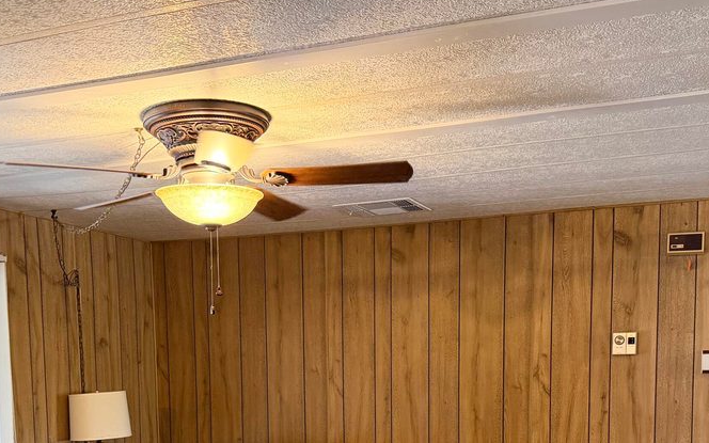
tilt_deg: -4.9
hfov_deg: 43.4
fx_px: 889
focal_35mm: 46
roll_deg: +1.4
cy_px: 448
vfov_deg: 26.4
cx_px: 324
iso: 400
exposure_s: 1/60
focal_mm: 6.76
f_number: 1.78
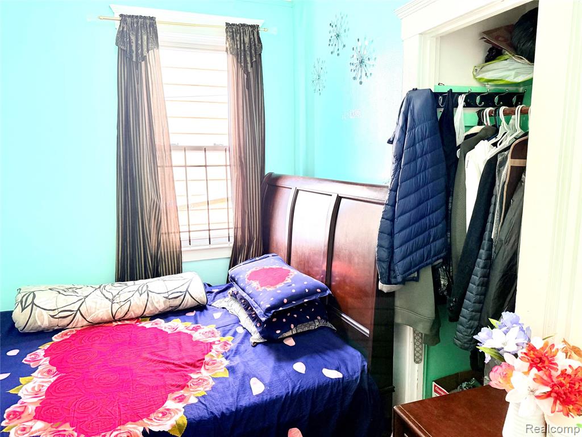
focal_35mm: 24
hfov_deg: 71.6
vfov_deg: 56.8
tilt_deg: -8.5
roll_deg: +0.8
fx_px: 404
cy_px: 218
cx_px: 291
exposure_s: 1/120
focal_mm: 6.76
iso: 200
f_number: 1.78
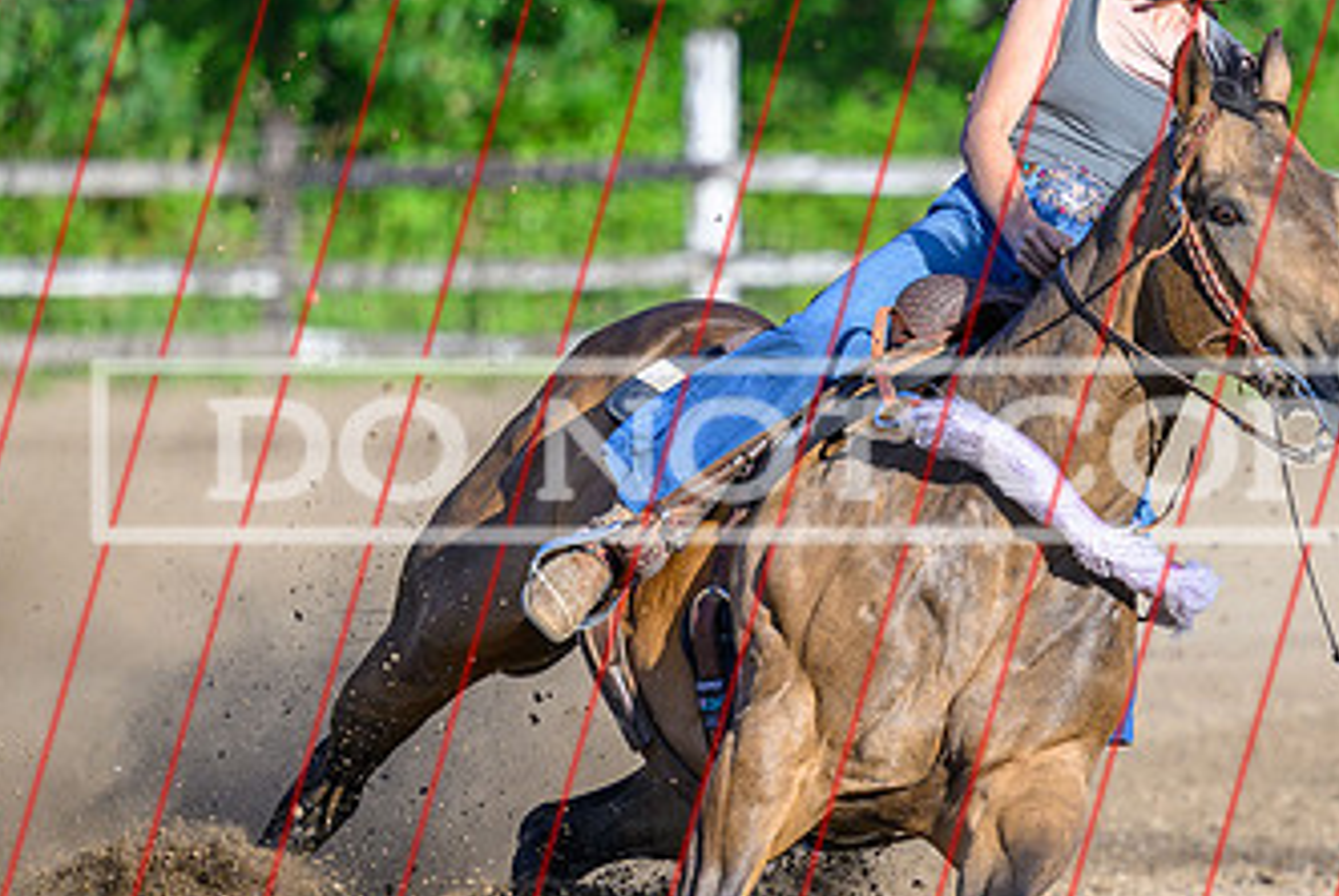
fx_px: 12806
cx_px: 973
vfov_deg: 4.0
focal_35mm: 344
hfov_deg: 6.0
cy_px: 613
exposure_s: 1/2500
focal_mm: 150
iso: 320
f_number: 2.8
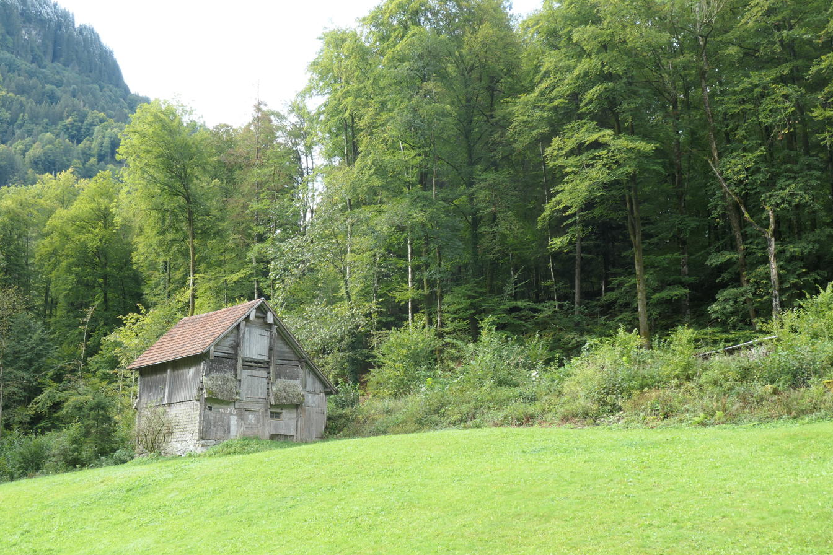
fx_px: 1111
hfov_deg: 41.1
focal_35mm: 48
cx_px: 371
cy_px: 307
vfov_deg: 28.1
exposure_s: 1/160
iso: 200
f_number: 4
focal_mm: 15.8
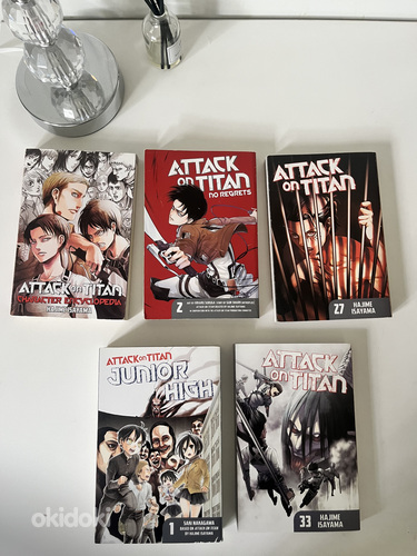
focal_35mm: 26
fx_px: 418
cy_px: 278
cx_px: 208
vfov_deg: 67.3
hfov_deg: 53.1
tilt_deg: -82.0
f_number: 1.6
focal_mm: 5.1
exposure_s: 1/60
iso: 200
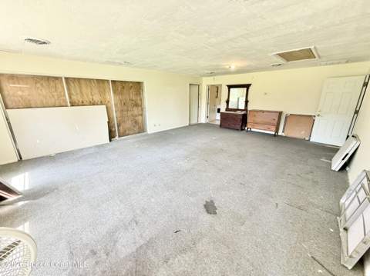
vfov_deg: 85.6
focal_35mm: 14
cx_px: 185
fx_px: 149
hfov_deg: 102.1
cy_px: 138
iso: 160
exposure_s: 1/99
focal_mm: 2.22
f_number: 2.2
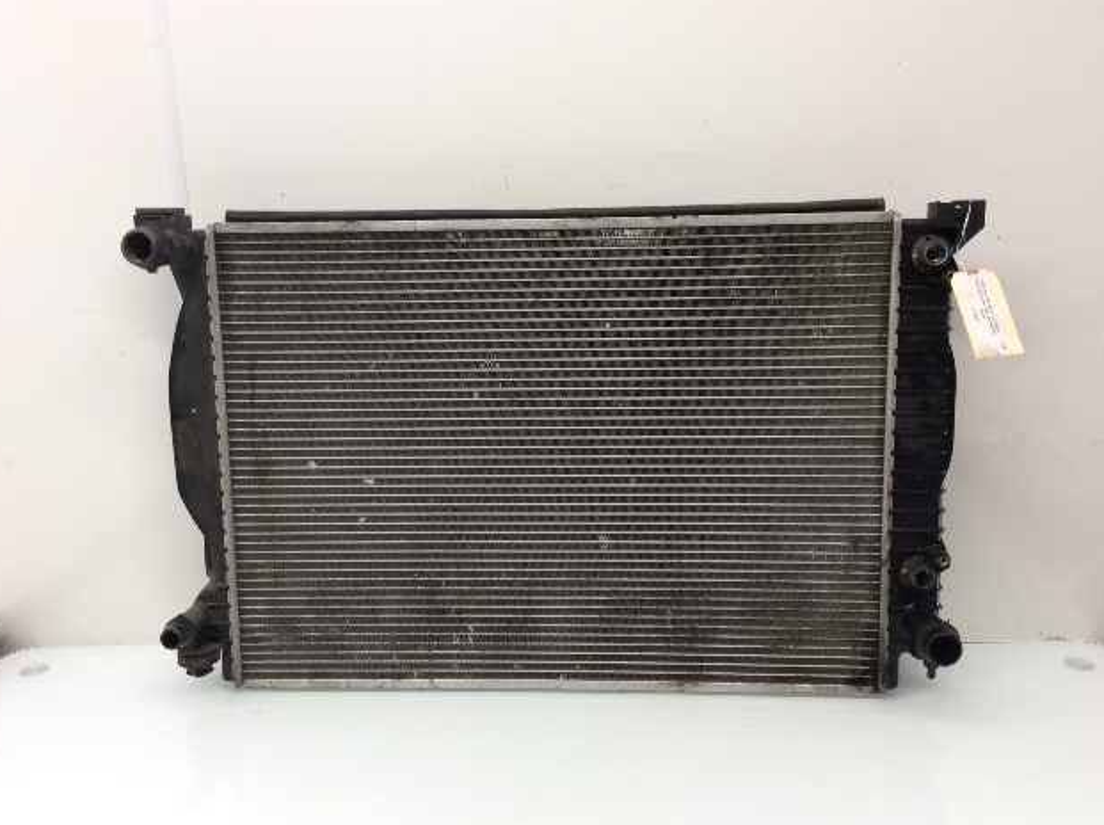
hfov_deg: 55.4
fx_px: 1051
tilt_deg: -14.6
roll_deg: +2.1
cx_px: 542
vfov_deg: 42.9
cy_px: 416
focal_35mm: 33
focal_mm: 3.3
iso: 32
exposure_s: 1/30
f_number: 2.4
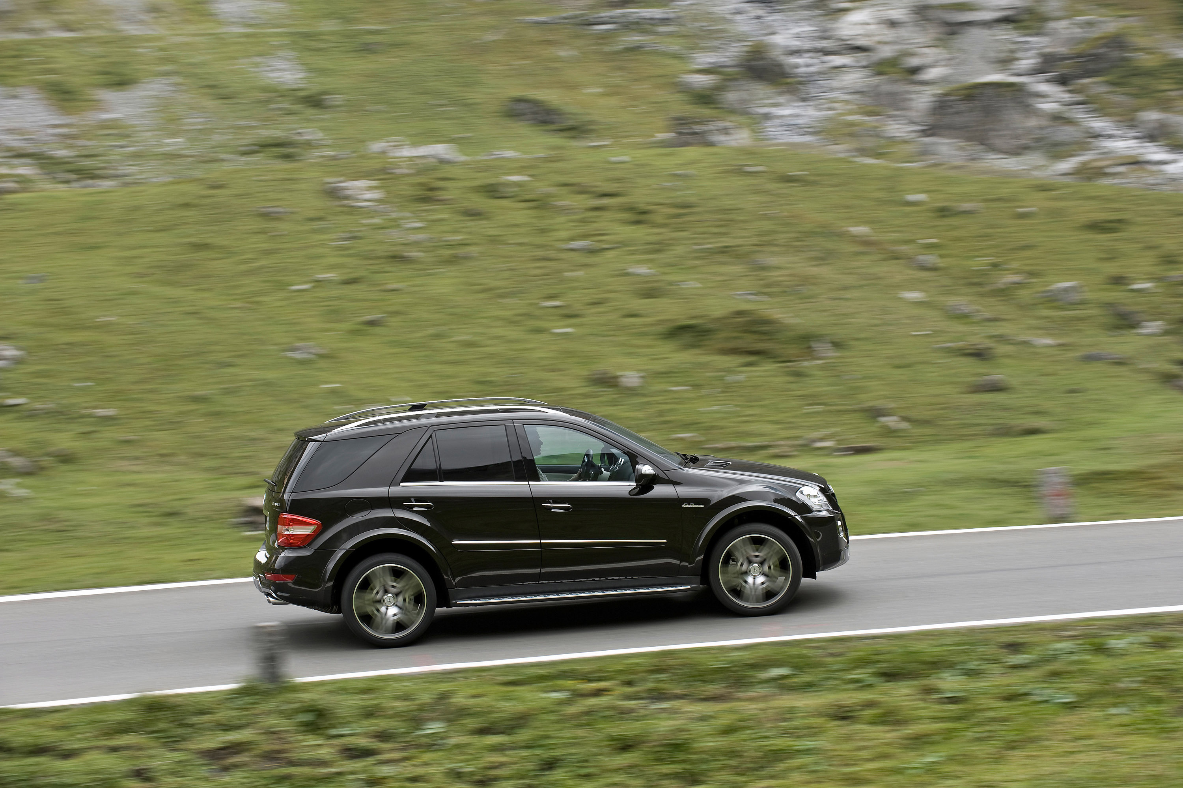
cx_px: 592
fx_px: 3613
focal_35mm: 110
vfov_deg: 12.4
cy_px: 394
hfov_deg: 18.6
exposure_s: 1/60
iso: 200
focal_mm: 110
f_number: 10
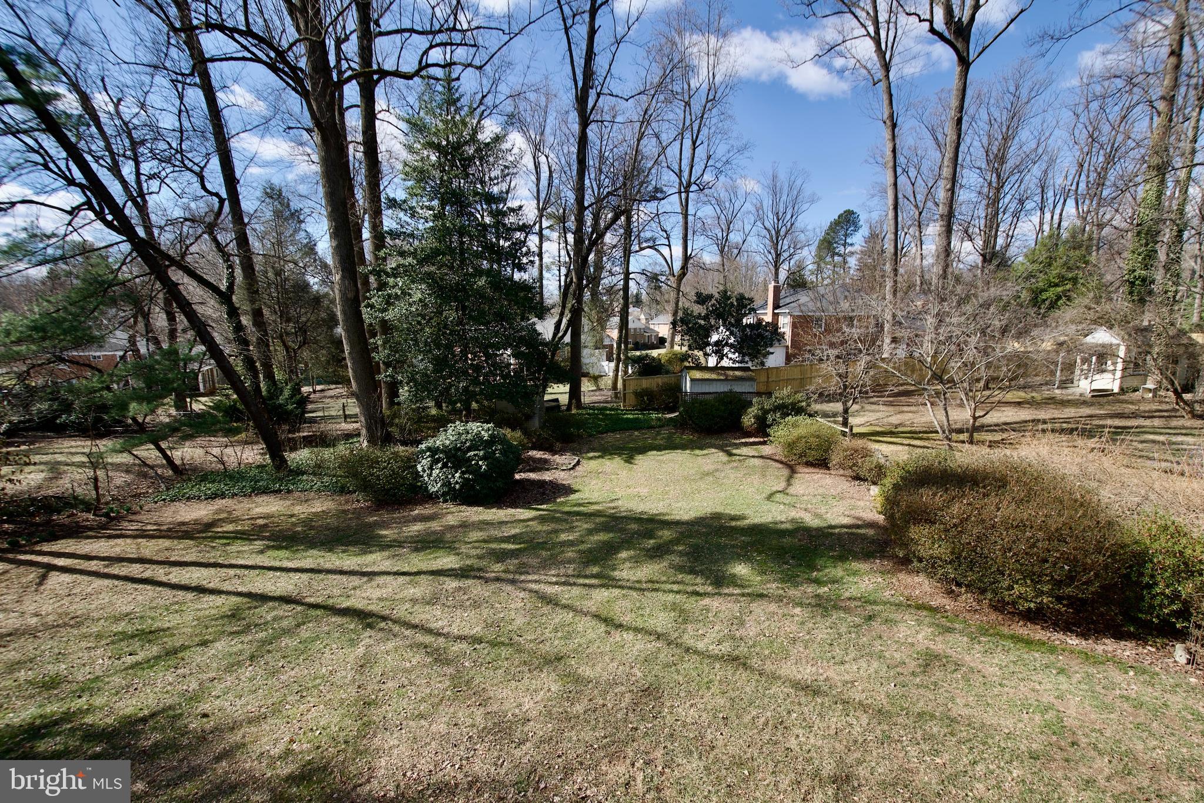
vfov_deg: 77.3
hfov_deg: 100.4
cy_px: 402
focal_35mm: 15
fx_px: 502
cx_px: 602
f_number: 7.1
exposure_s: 1/640
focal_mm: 10
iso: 200
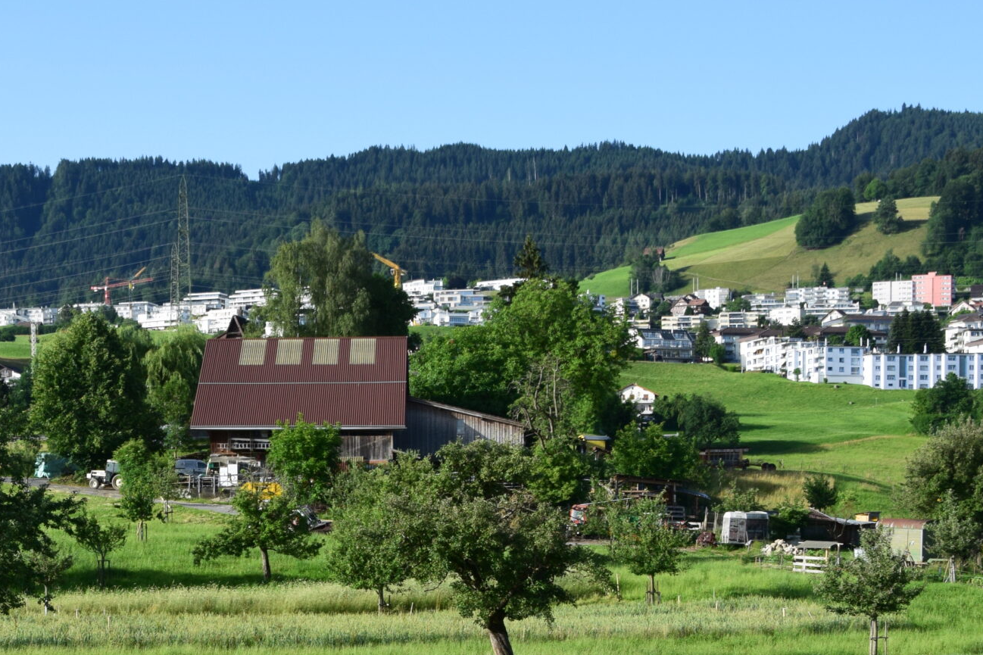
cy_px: 602
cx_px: 311
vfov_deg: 18.8
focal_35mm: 71
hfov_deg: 28.2
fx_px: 1938
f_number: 10
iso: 400
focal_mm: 24
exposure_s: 1/320
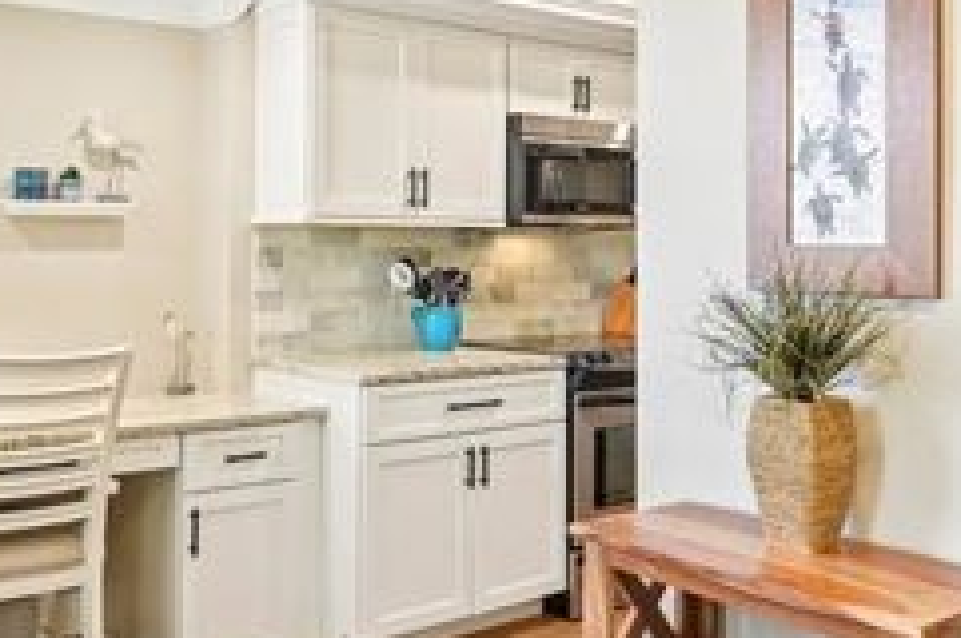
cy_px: 213
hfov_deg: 47.0
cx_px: 349
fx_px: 1093
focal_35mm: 41
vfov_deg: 32.3
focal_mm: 14
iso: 400
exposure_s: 1/25
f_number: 8
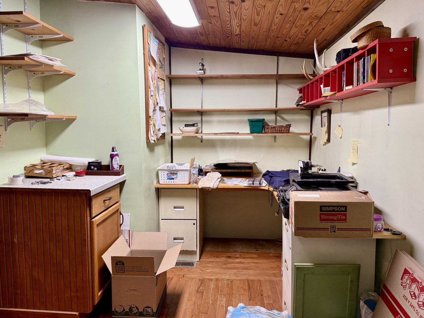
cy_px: 159
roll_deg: -2.1
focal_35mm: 24
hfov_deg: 71.6
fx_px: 294
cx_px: 212
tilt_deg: -5.9
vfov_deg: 56.8
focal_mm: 6.76
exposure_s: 1/120
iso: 200
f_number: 1.78
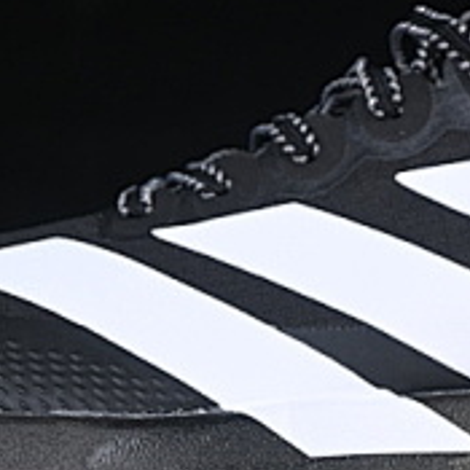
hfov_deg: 6.0
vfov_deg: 6.0
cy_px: 176
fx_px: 4470
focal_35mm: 291
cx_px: 470
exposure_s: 1/60
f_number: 6.3
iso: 160
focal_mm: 50
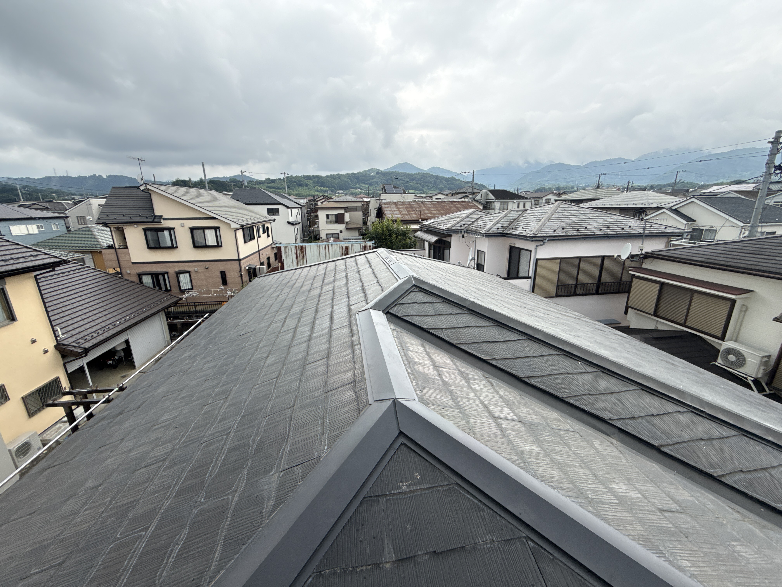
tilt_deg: -17.0
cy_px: 294
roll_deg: +1.9
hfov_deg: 102.1
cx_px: 391
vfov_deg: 85.7
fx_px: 316
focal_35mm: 14
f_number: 2.2
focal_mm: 2.22
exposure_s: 1/590
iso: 64
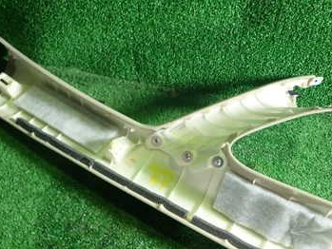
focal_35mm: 43
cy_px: 167
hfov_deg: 43.8
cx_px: 183
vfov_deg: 33.3
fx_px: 413
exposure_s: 1/50
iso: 200
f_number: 2
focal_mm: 4.5
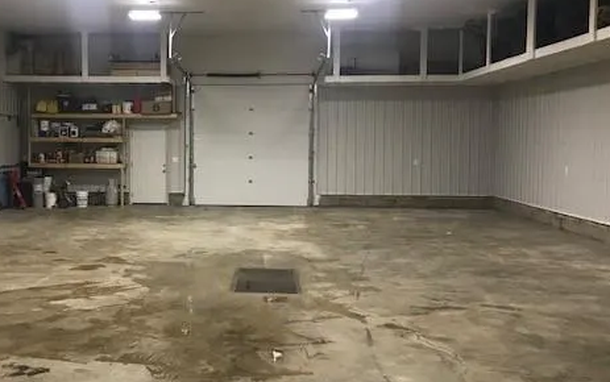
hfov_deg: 47.6
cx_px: 213
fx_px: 682
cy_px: 174
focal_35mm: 41
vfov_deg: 31.3
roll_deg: +0.0
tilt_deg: -3.3
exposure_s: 1/24
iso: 32
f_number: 1.8
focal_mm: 3.99
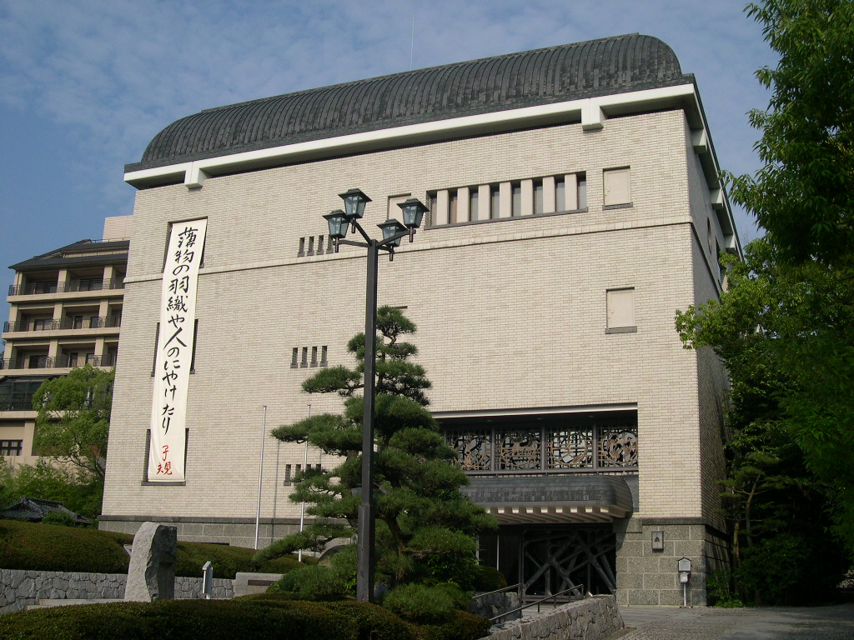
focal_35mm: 38
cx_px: 427
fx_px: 937
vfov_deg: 37.7
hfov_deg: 49.0
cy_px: 320
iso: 100
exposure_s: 1/277
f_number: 7.6
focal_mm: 8
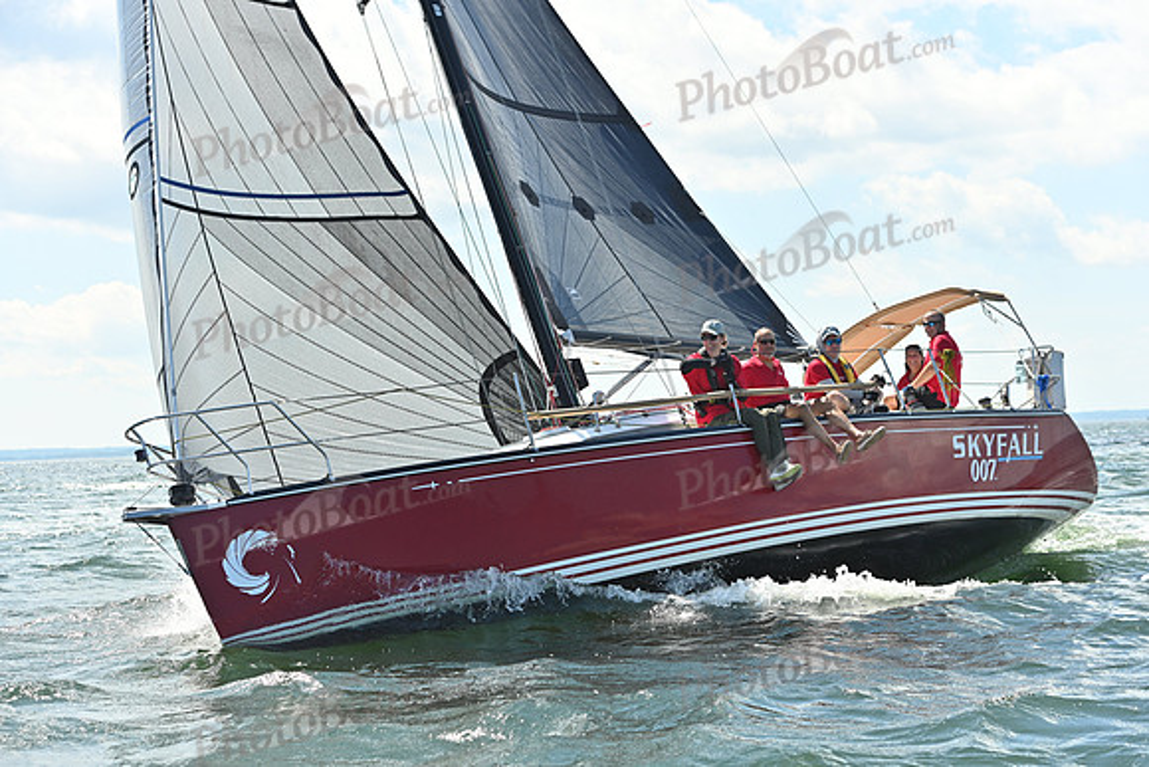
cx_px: 574
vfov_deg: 19.5
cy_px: 384
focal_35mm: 70
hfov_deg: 28.8
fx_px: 2235
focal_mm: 70
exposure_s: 1/1250
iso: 250
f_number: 6.3
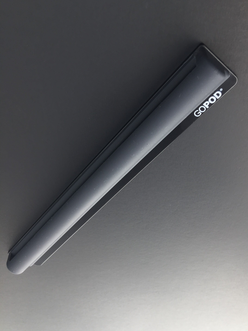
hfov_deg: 48.2
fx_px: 277
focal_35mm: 29
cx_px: 124
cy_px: 166
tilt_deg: -48.3
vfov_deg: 61.7
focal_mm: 4.15
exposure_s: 1/282
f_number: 2.2
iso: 32
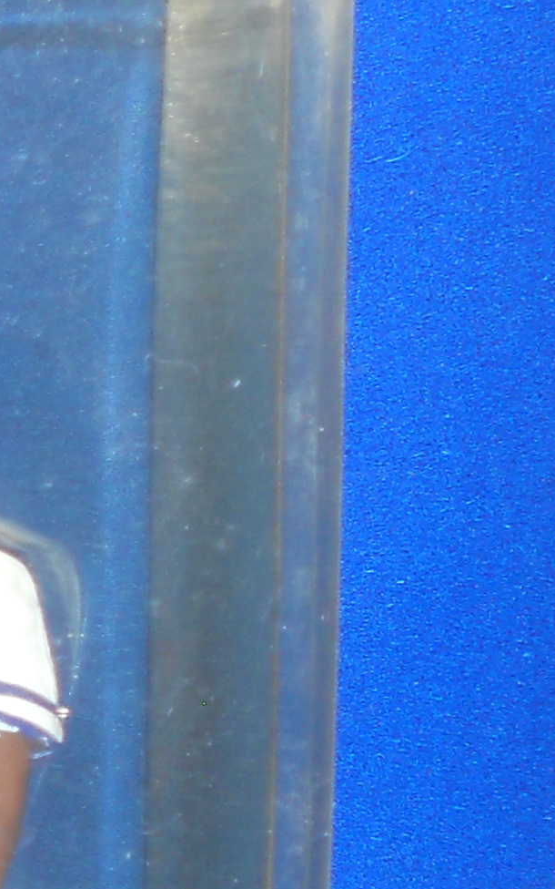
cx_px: -1008
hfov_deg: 8.2
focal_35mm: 139
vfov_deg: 15.0
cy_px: 695
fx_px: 3364
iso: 80
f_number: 3.5
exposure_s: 1/25
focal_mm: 5.8
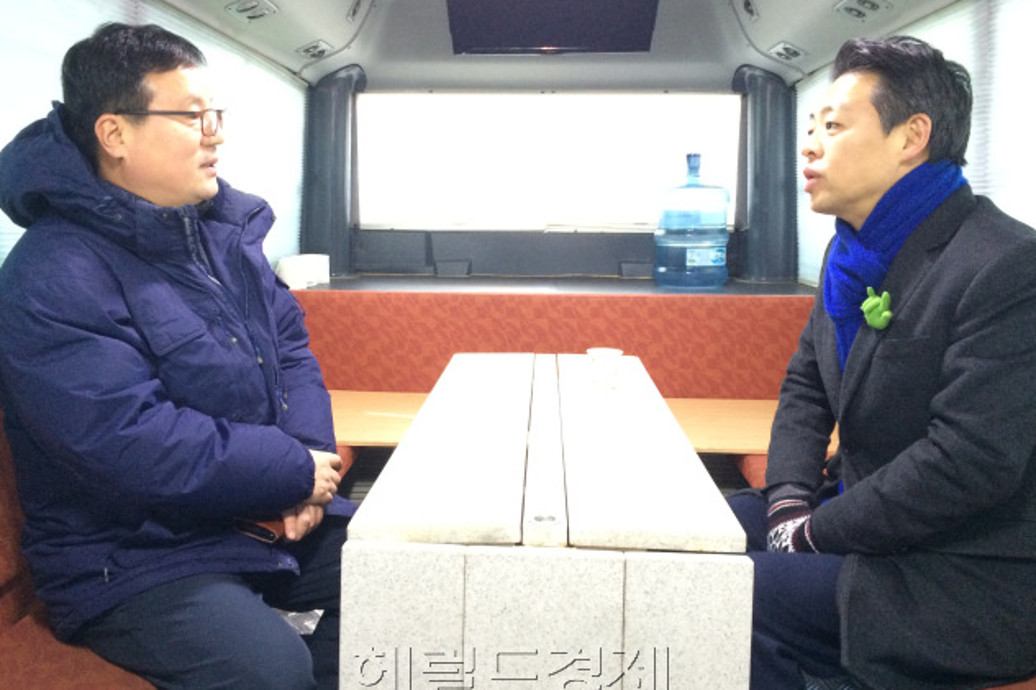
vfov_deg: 42.3
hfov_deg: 60.3
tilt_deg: -7.7
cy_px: 325
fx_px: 892
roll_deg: +0.5
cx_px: 508
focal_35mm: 31
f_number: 2.2
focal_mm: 4.15
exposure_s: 1/17
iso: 320
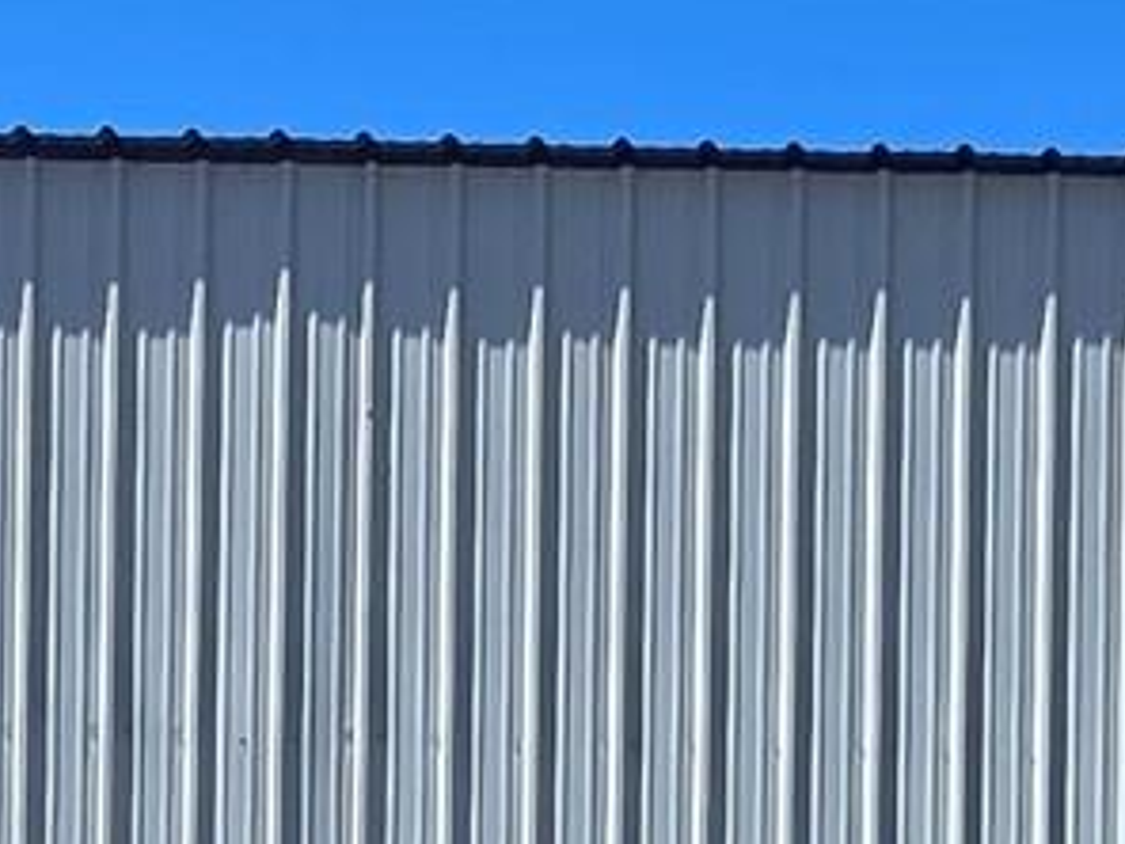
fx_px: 2925
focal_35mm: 90
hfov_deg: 21.6
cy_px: 1555
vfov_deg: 14.3
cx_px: 848
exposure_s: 1/1576
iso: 50
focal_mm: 2.2
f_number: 2.2
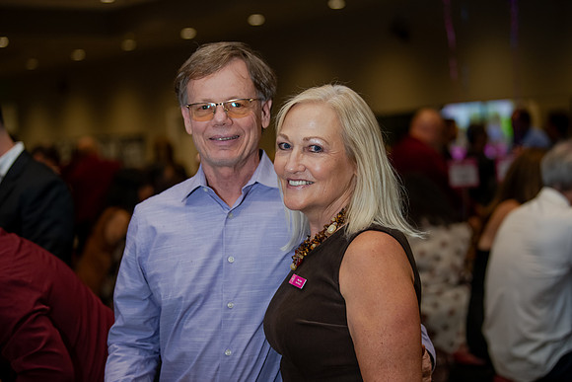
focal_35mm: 76
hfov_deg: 26.5
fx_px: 1213
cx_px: 286
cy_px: 208
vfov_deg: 17.9
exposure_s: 1/250
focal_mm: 70
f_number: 2.8
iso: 2500
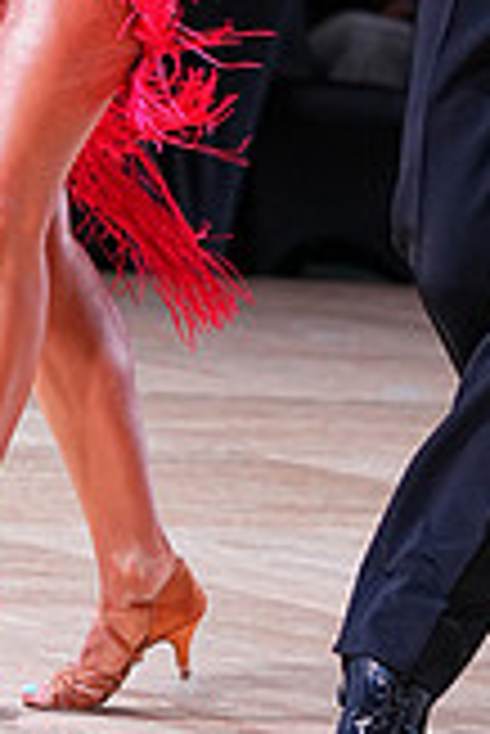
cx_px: 335
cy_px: -189
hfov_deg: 3.6
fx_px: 7741
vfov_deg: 5.4
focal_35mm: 380
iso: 2000
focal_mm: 107
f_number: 4
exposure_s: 1/400
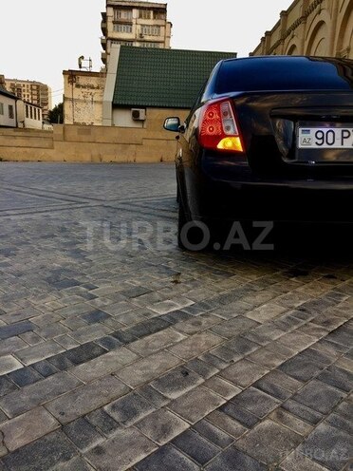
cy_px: 236
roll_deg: -2.6
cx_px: 176
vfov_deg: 61.7
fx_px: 394
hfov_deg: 48.2
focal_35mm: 29
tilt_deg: -12.5
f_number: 2.2
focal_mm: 4.15
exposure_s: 1/112
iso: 32
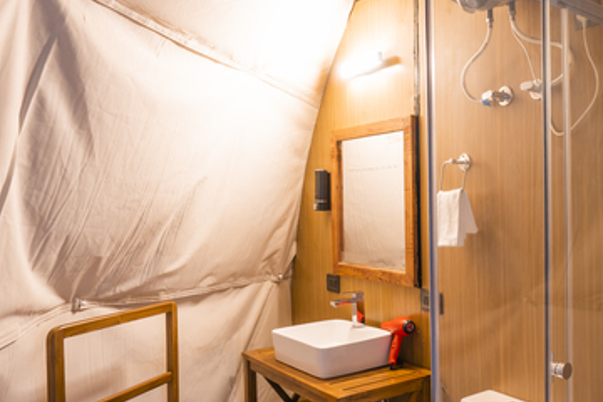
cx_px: 479
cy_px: 221
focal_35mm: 32
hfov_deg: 54.8
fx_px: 536
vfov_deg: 41.1
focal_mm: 16
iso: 100
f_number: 7.1
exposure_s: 1.3
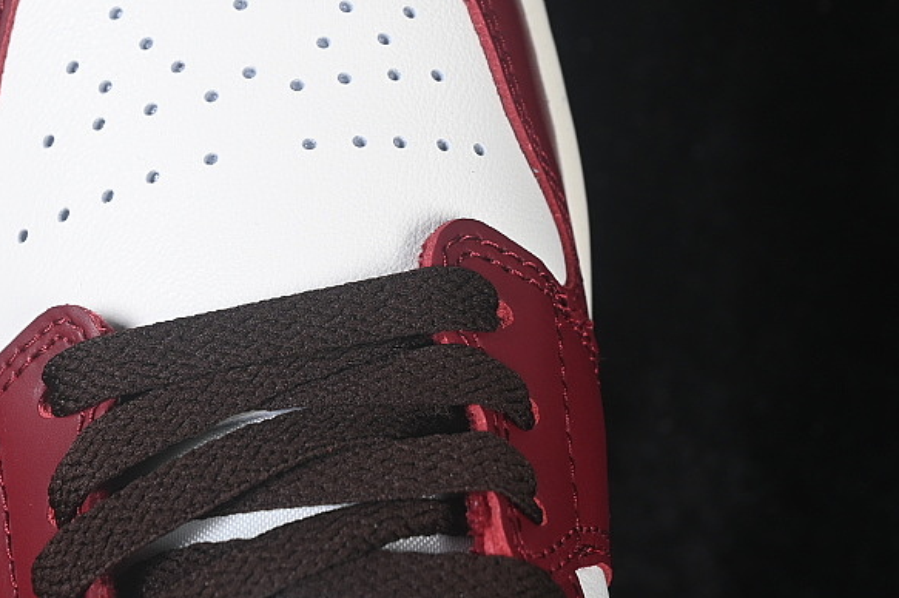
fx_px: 3469
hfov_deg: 14.7
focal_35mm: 139
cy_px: 136
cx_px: 262
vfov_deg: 9.8
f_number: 7.1
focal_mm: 50
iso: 160
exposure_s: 1/60
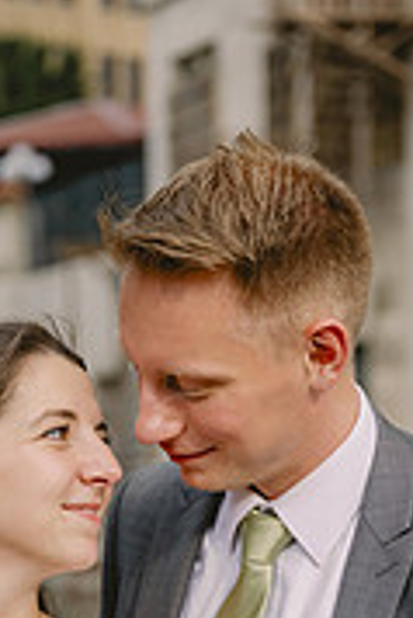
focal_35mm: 162
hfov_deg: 8.5
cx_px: 146
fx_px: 2782
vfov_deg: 12.5
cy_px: 670
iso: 400
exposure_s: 1/4000
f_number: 3.2
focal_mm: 64
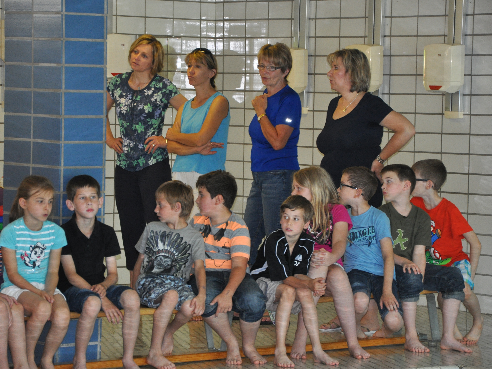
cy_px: 184
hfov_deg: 11.5
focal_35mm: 172
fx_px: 2438
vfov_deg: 8.7
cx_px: 250
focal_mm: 105
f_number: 5.6
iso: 800
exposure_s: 1/60
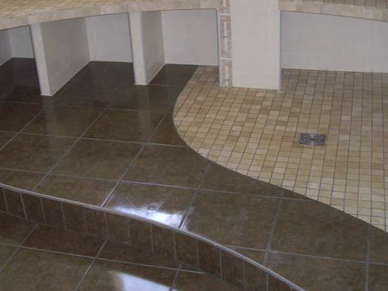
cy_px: 104
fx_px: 628
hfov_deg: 34.3
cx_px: 179
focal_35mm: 56
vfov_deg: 26.0
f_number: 2.8
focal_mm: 7.9
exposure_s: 1/60
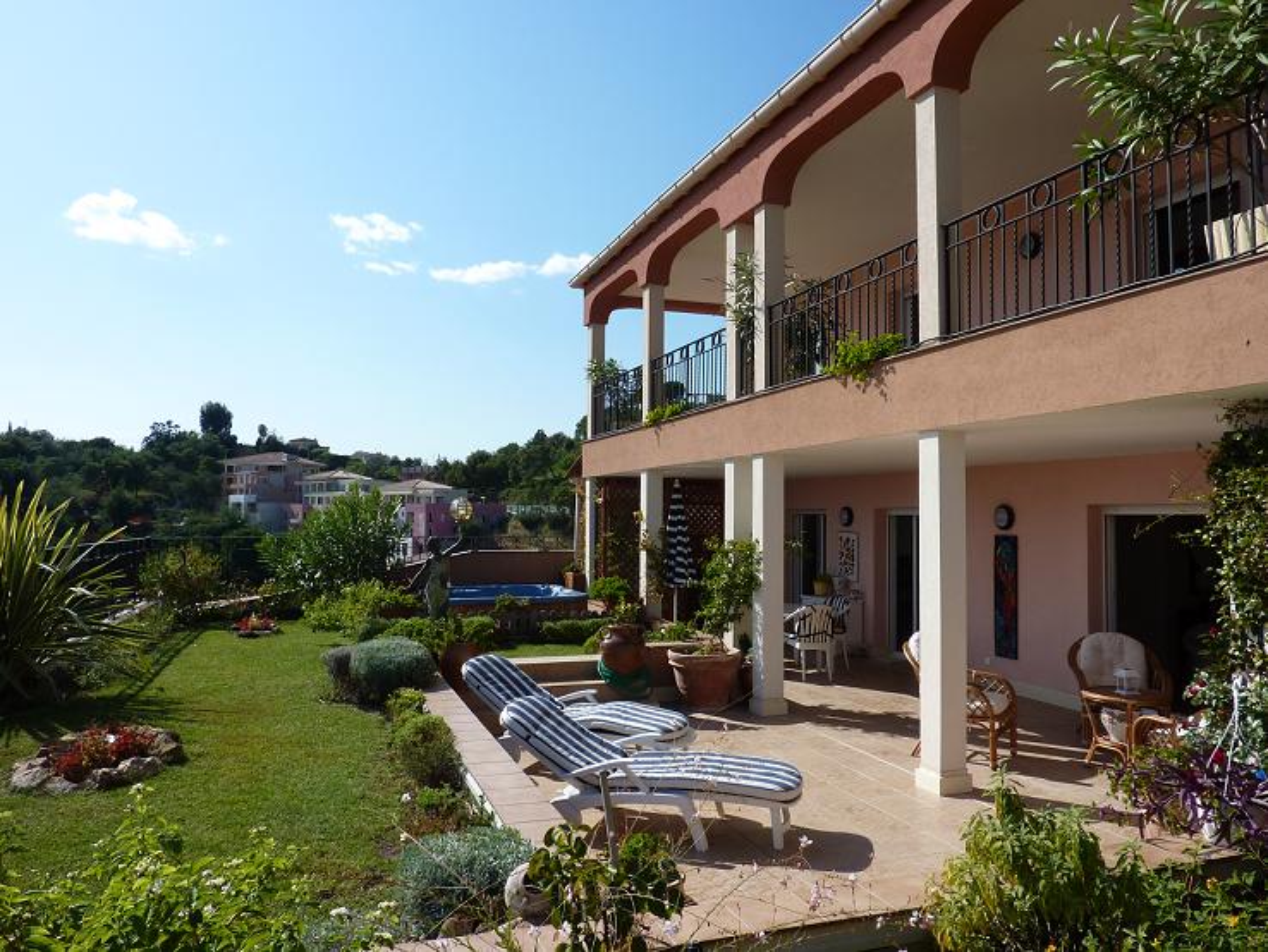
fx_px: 916
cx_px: 634
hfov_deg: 69.4
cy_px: 476
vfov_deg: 54.9
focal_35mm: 25
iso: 80
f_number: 5
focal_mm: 4.1
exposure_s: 1/500
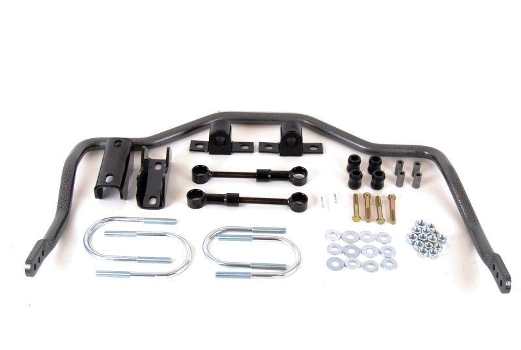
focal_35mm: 52
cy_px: 175
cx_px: 260
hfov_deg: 37.8
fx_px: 761
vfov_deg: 25.9
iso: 200
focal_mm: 35
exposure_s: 1/60
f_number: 4.8
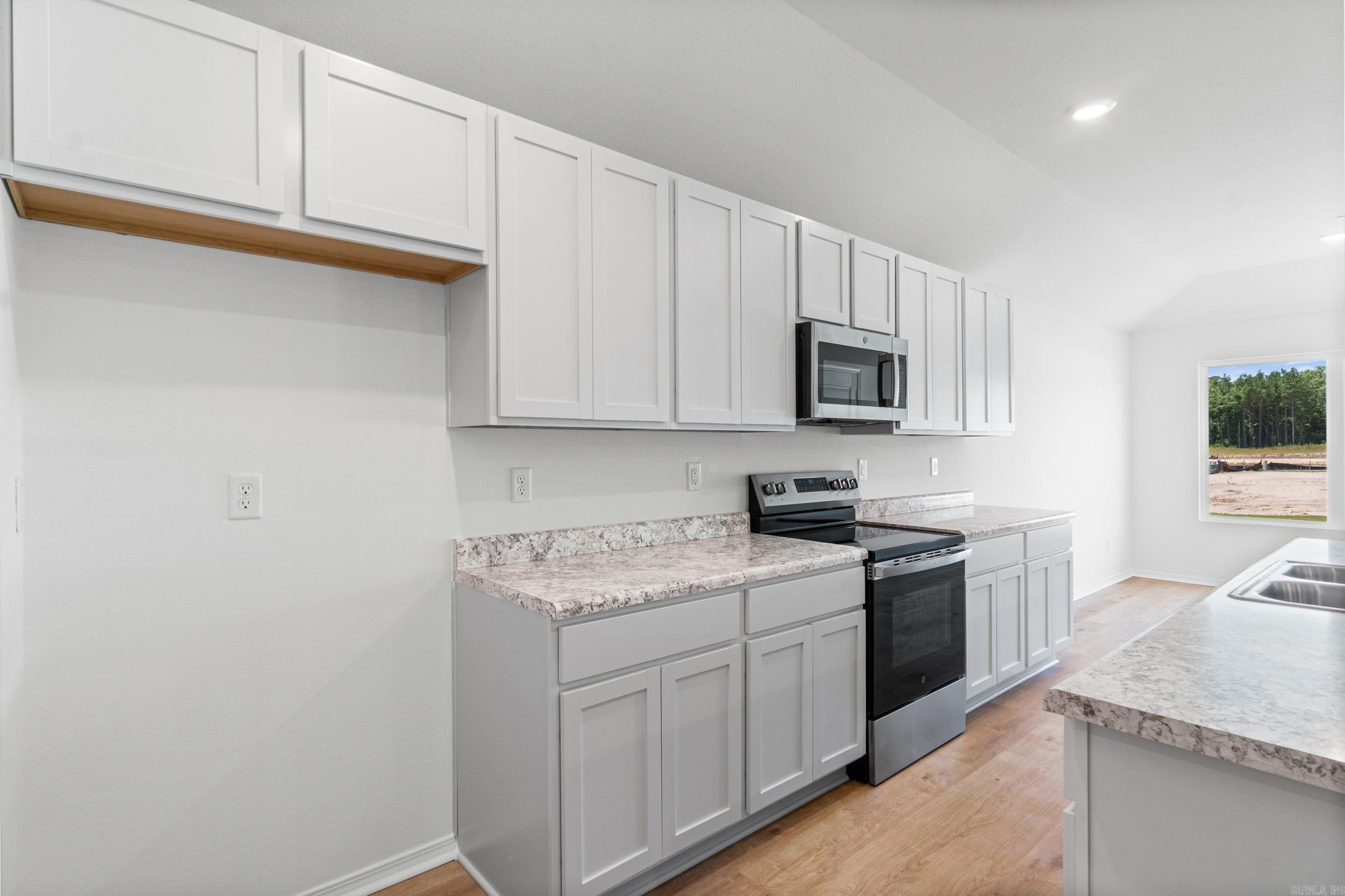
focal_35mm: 16
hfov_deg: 95.0
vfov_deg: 72.0
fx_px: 616
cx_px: 672
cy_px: 448
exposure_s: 1/5
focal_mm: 11
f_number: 9
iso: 250
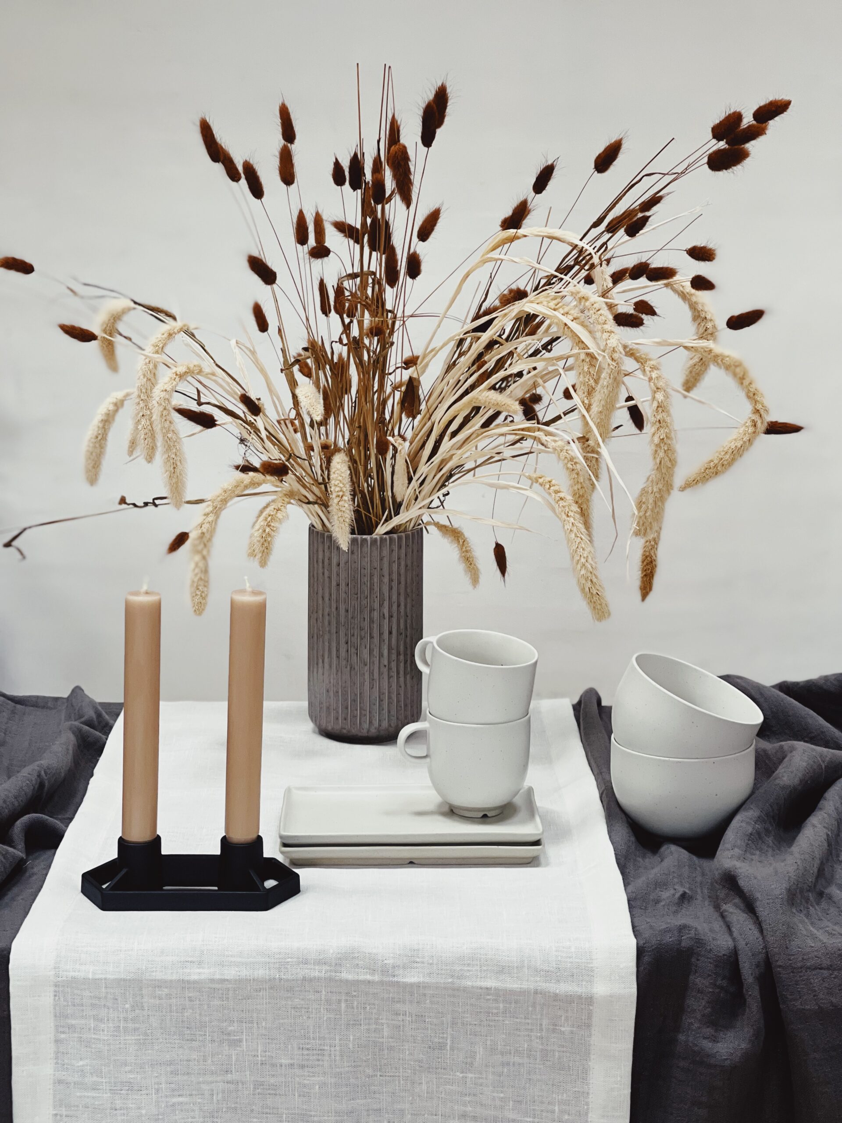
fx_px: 2076
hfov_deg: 22.9
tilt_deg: -11.7
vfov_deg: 30.3
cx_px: 421
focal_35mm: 64
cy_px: 562
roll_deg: -0.8
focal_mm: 7.5
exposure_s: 1/33
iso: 125
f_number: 2.2
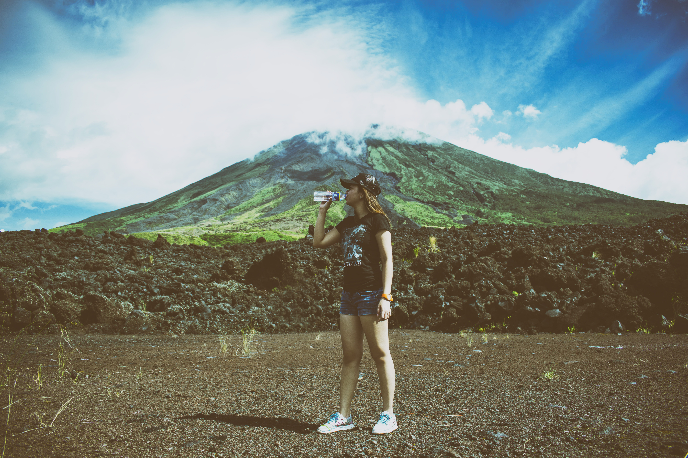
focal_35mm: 27
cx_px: 344
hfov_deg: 67.4
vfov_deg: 47.9
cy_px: 229
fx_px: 516
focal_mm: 18
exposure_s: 1/500
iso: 100
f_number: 4
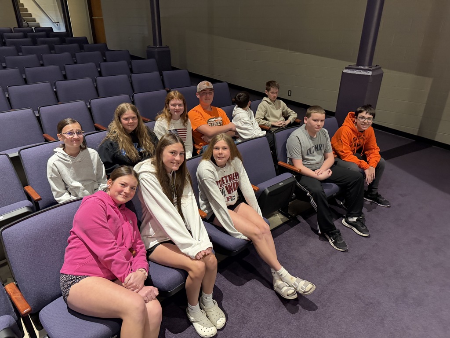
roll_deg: +0.0
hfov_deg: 71.6
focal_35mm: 24
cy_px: 169
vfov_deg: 56.8
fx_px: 312
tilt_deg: -27.7
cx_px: 225
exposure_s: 1/40
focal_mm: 6.76
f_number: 1.78
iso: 800
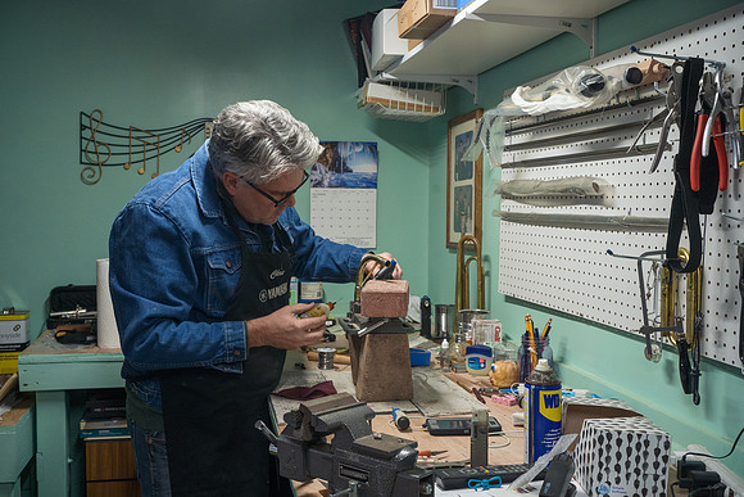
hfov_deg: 52.4
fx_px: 756
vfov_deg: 36.4
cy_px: 237
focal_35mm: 37
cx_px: 355
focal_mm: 35
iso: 3200
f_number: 8
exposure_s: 1/100
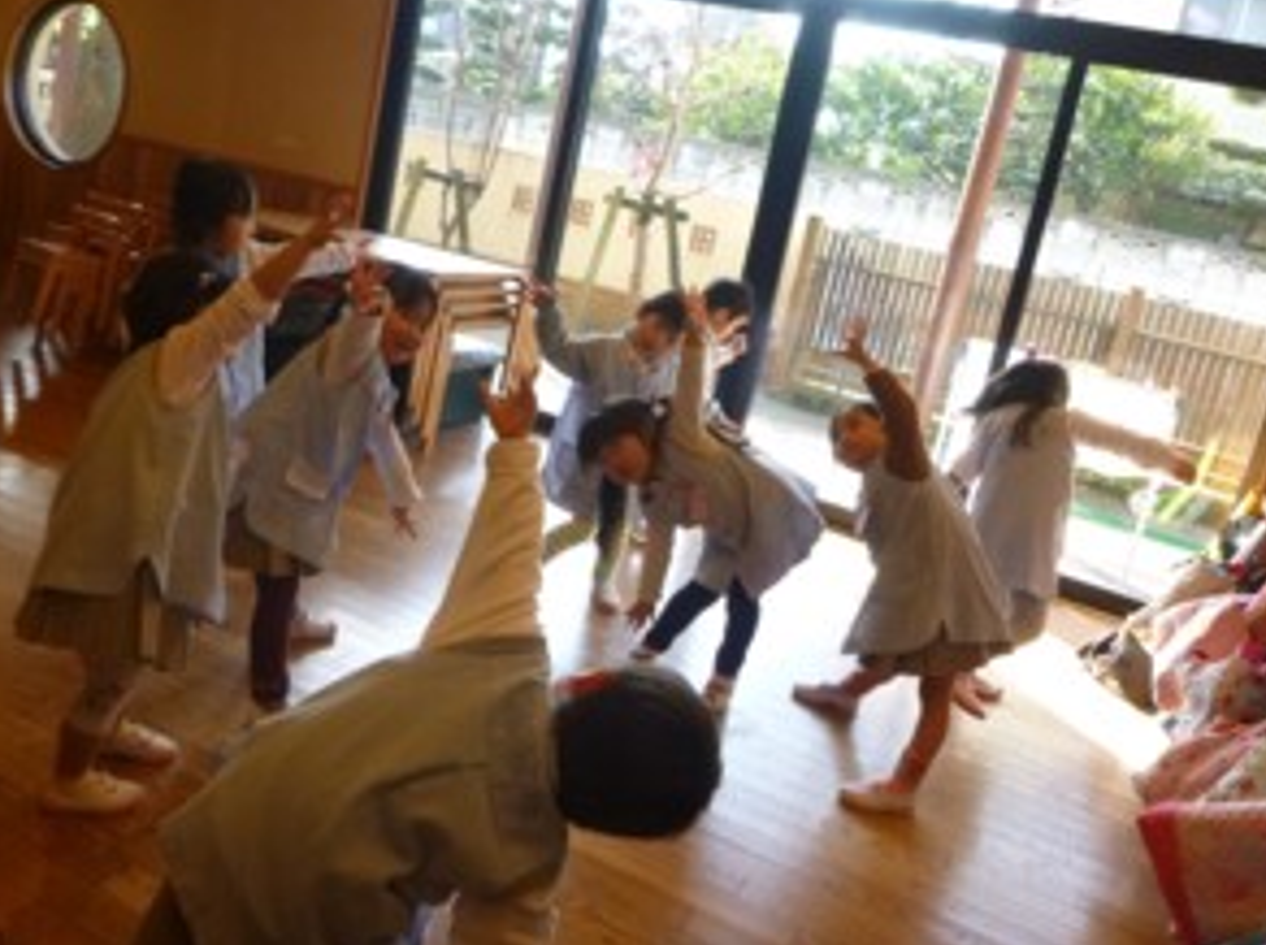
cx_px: 598
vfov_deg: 46.5
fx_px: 1095
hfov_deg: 60.0
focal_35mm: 30
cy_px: 390
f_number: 3.9
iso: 250
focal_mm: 4.5
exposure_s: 1/60
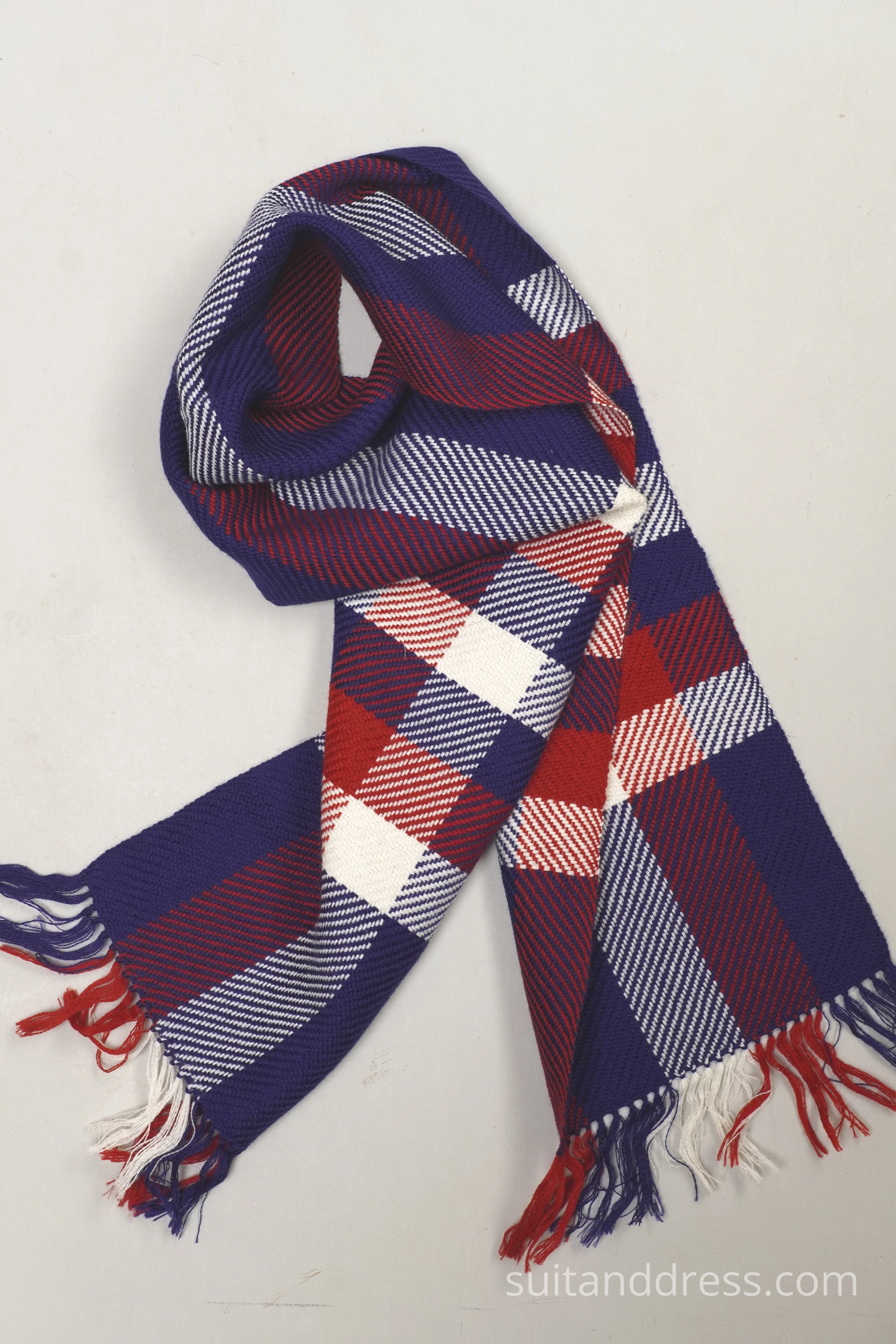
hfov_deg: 28.1
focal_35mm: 48
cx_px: 448
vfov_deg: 41.1
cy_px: 672
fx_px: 1792
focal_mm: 32
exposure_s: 1/30
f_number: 8
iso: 500
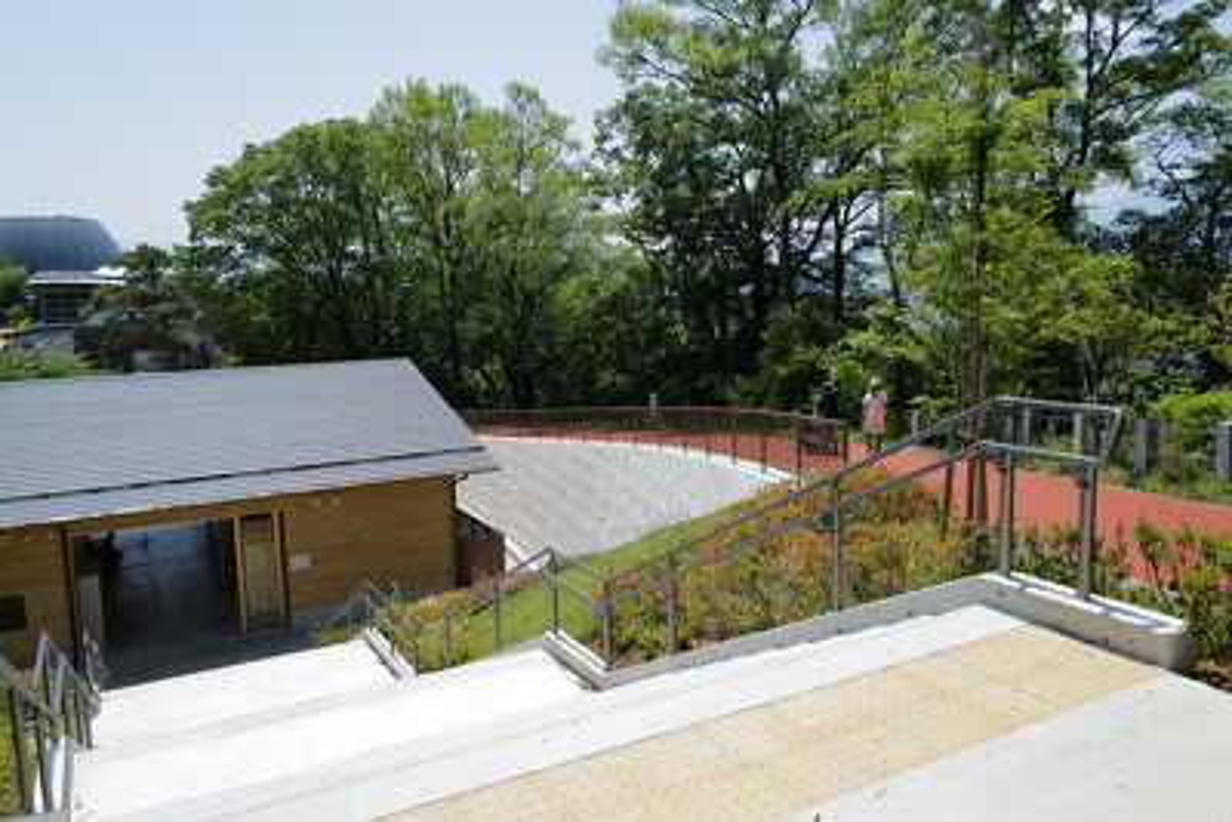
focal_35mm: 28
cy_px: 411
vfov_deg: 46.4
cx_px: 616
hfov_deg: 65.5
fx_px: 959
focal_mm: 28
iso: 100
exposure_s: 1/500
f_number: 5
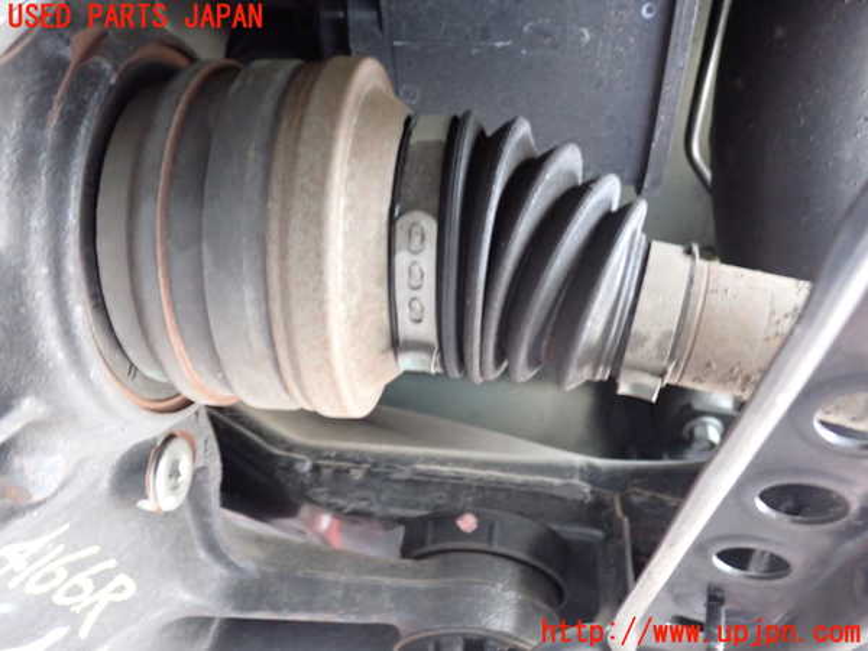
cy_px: 326
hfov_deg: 60.0
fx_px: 752
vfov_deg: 46.8
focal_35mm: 30
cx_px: 434
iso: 800
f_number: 2.3
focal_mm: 5.4
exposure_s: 1/25
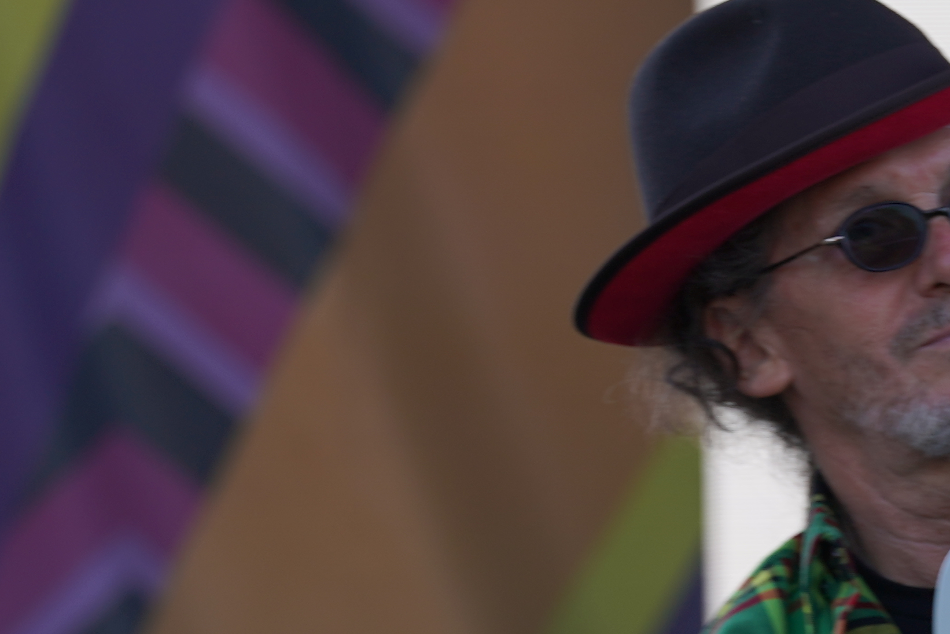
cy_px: 791
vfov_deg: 3.0
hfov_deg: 4.5
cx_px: 871
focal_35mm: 453
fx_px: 11954
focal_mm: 124
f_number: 4
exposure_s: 1/250
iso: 100
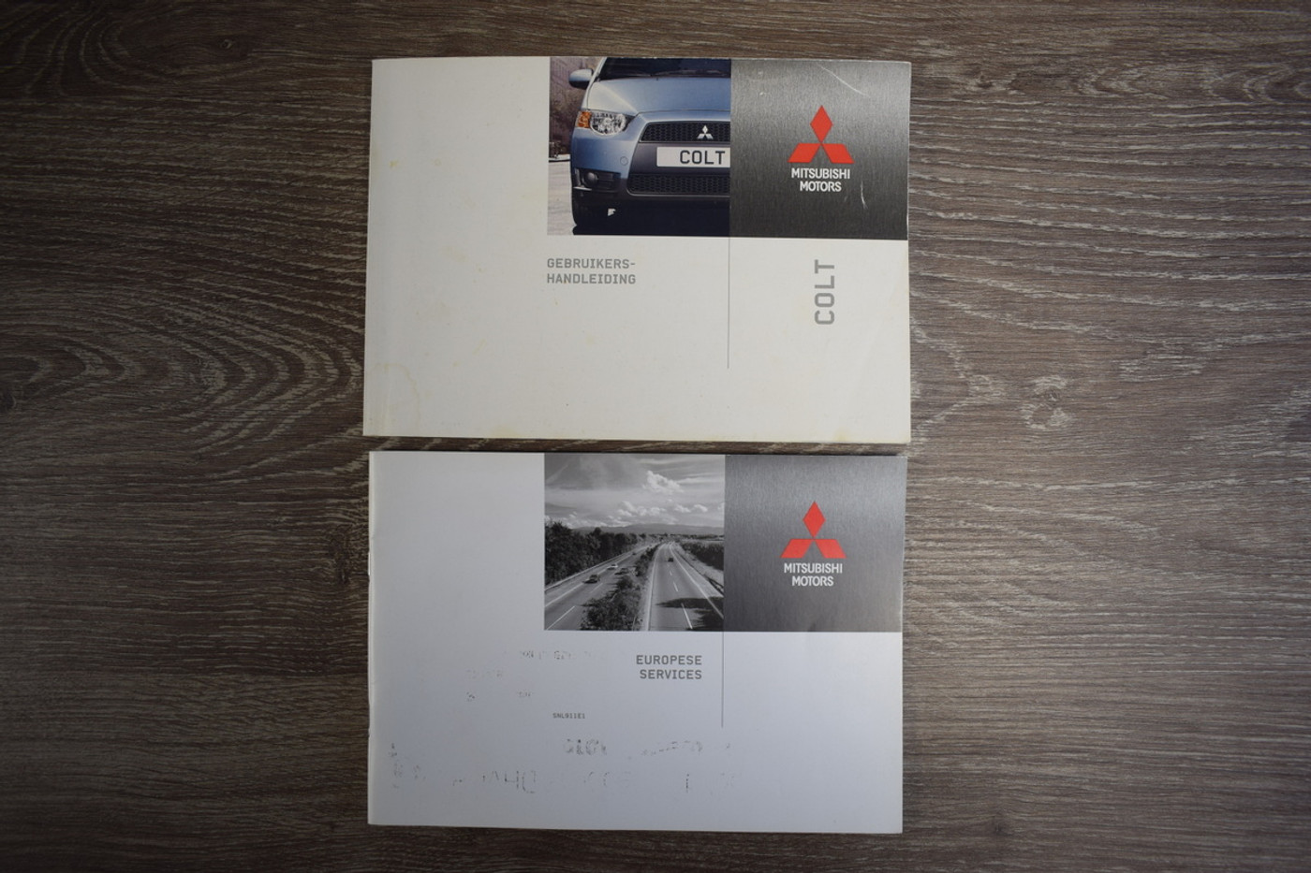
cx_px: 656
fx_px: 1092
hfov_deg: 61.9
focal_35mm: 30
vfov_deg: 43.6
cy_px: 436
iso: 400
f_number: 4
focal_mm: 20
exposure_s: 1/60
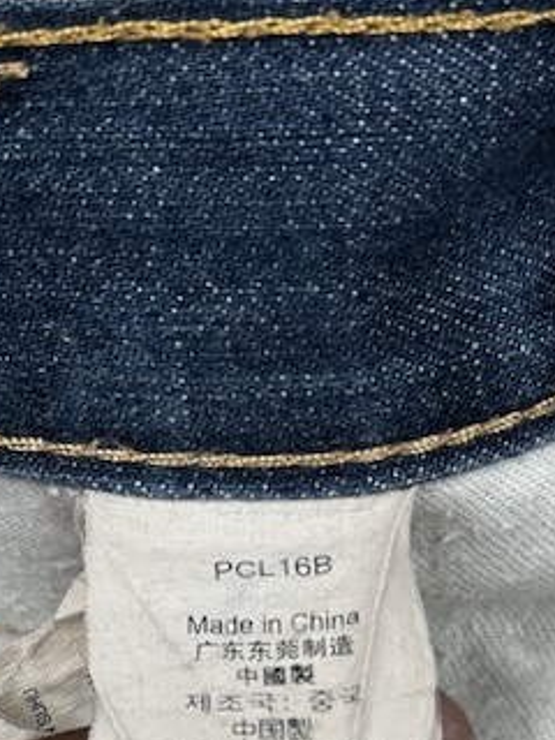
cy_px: 719
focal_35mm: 96
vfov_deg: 19.9
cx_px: 224
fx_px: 2052
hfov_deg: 15.4
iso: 50
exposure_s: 1/203
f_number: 1.78
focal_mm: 6.76
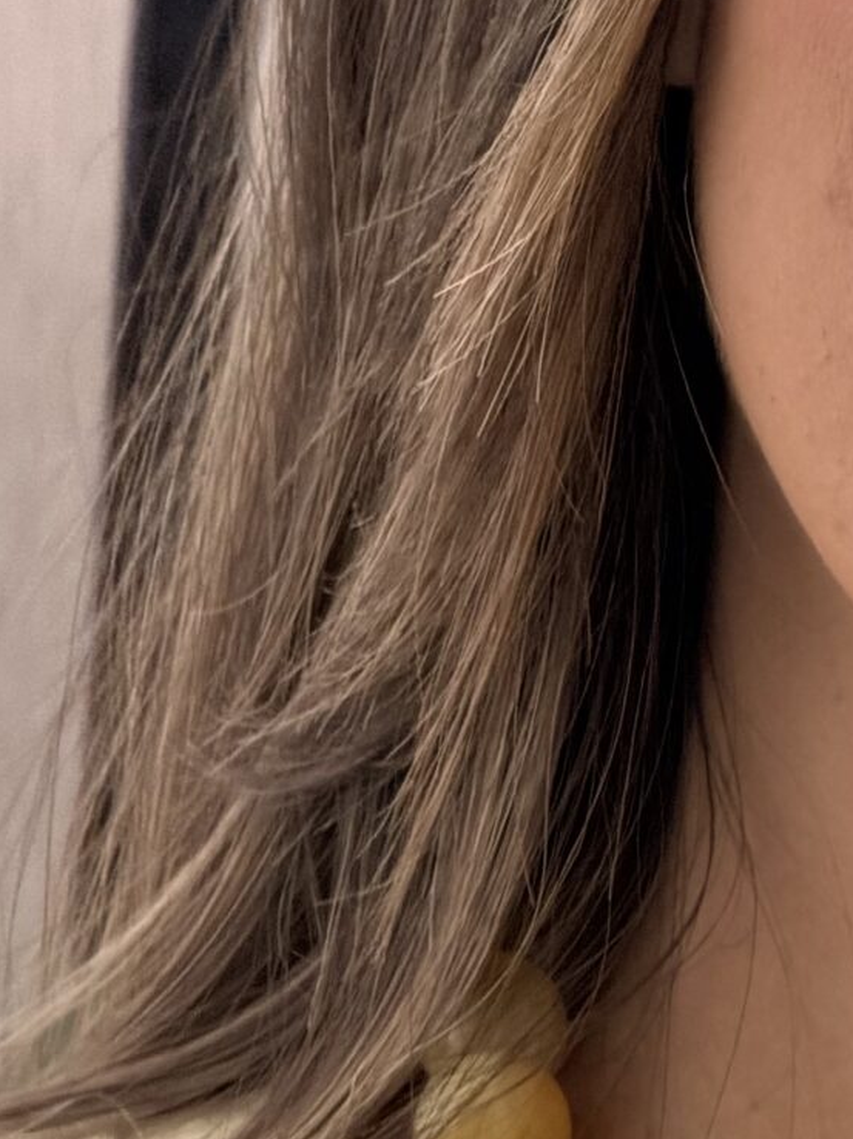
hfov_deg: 4.2
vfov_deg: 5.6
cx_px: 1425
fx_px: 11408
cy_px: 1844
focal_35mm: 347
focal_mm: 16.89
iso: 200
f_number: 2.8
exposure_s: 1/100
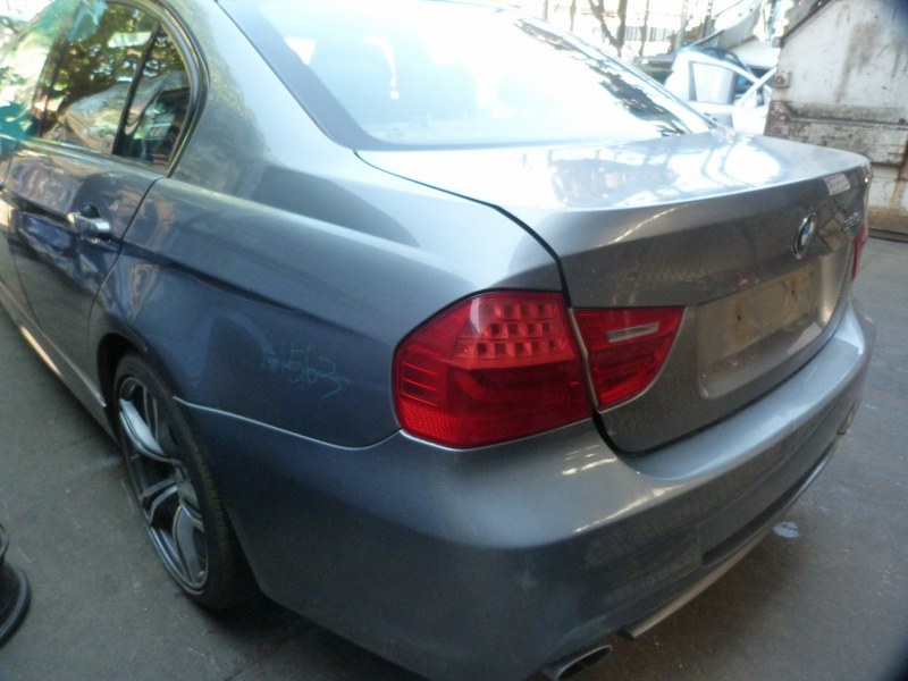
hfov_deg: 69.4
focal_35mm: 25
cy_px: 340
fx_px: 656
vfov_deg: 54.9
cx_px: 454
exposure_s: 1/125
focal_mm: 4.5
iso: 400
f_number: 2.8
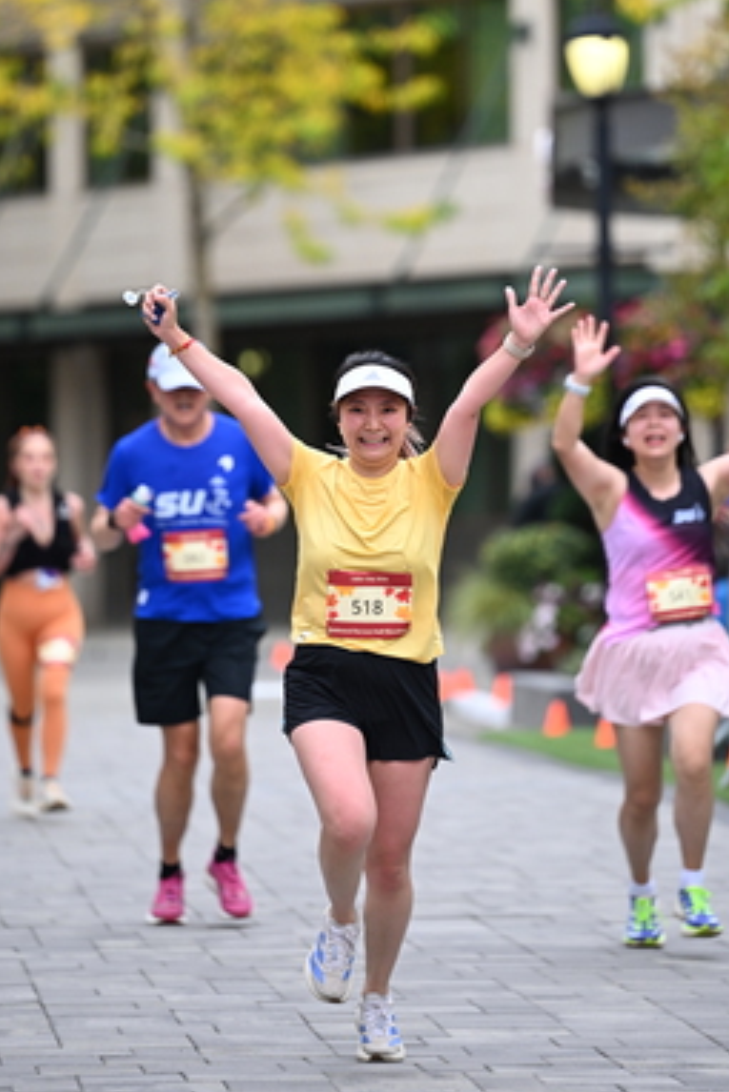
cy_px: 369
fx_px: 7647
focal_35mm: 252
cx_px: 399
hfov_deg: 5.5
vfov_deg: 8.2
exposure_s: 1/2000
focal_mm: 175
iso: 640
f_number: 2.8
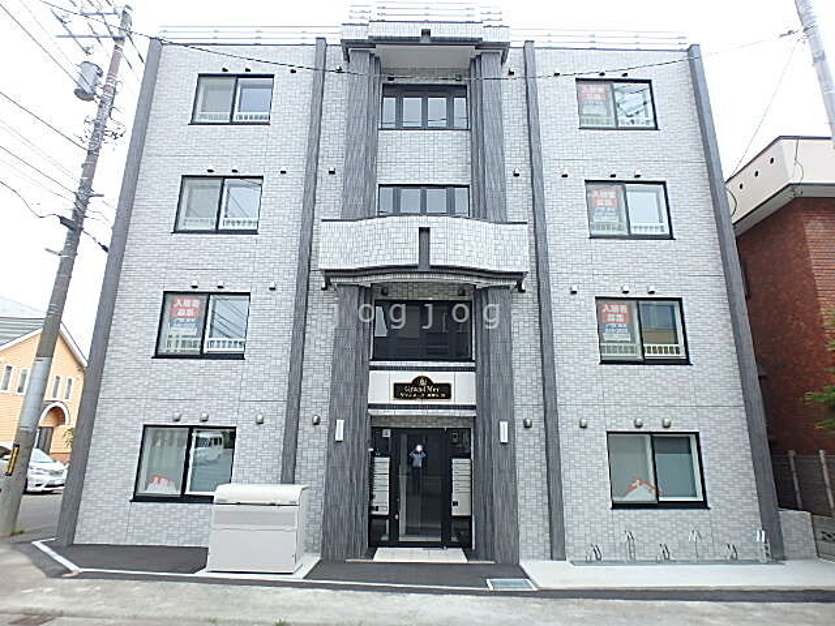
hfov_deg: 79.0
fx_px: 507
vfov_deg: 63.4
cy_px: 313
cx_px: 418
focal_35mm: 21
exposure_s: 1/500
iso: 125
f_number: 3.5
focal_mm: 3.7
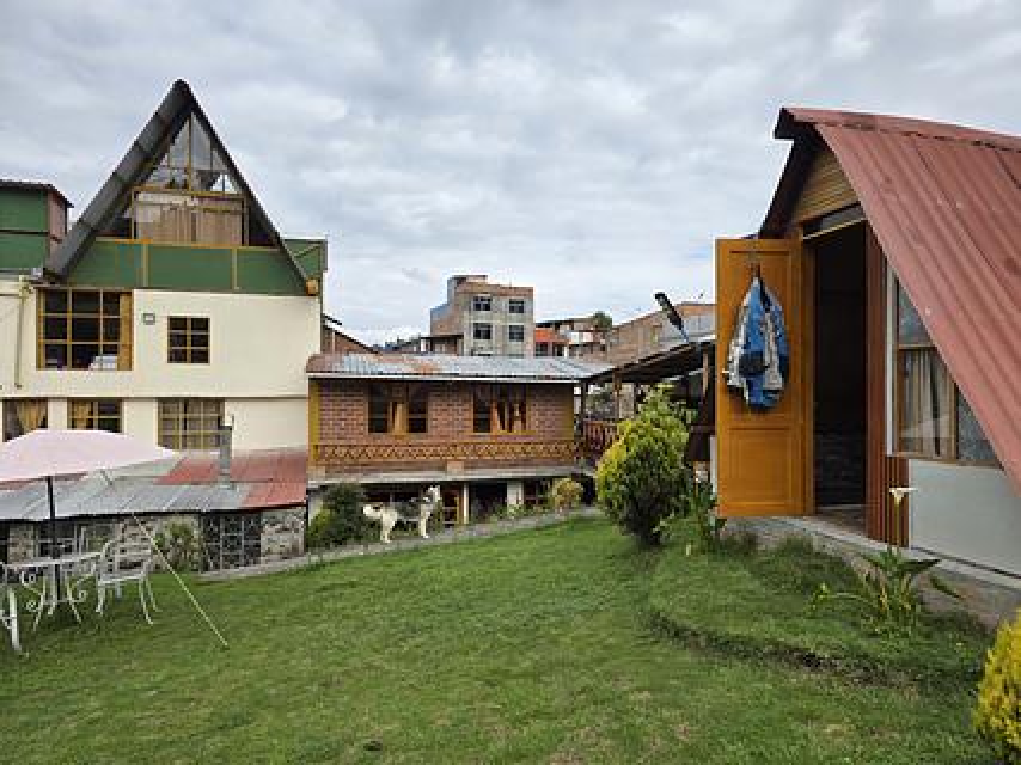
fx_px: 678
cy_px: 382
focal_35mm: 23
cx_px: 510
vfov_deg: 58.9
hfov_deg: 73.9
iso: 12
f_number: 1.7
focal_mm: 6.3
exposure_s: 1/666
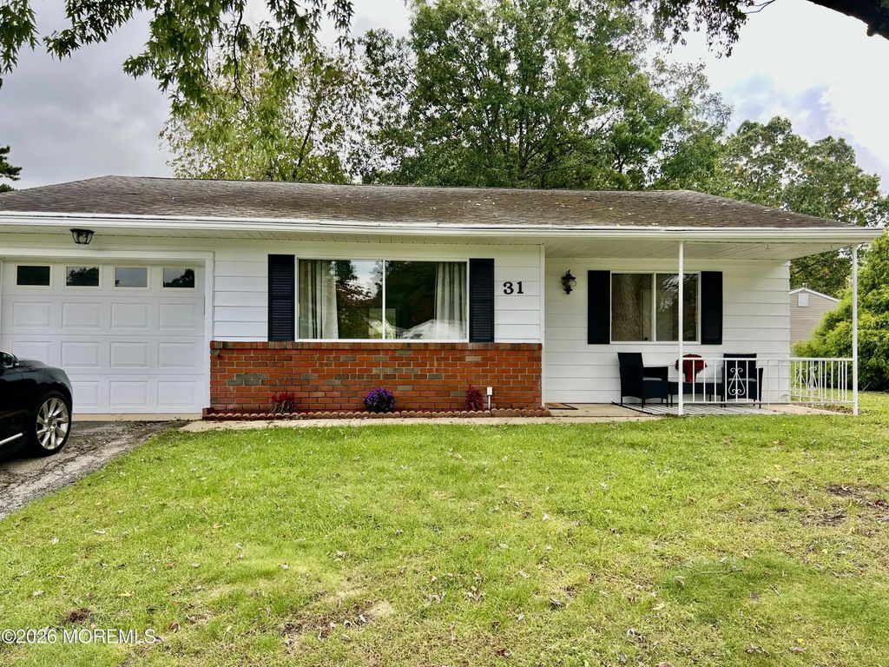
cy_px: 334
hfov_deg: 67.3
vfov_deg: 53.1
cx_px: 444
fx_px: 668
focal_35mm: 26
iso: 50
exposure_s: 1/775
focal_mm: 5.7
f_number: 1.5
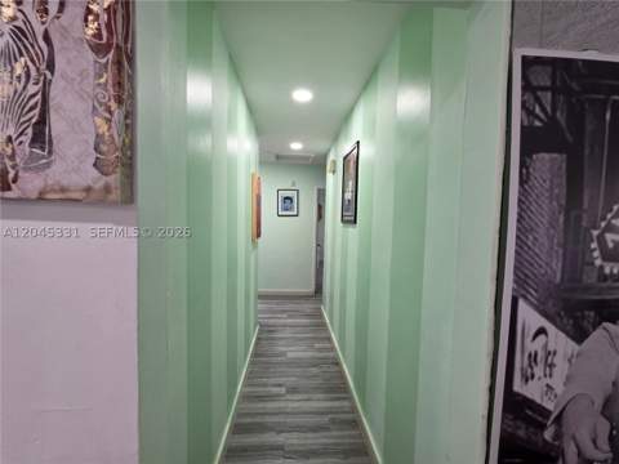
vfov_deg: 89.9
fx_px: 232
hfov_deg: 106.2
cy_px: 232
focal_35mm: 13
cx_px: 310
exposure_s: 1/120
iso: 160
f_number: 1.9
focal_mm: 2.2
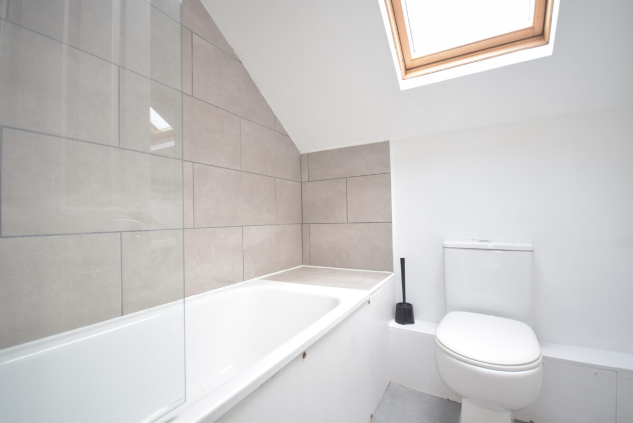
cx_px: 316
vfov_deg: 77.4
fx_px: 264
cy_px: 212
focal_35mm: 15
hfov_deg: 100.4
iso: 400
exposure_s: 1/40
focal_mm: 10
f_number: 4
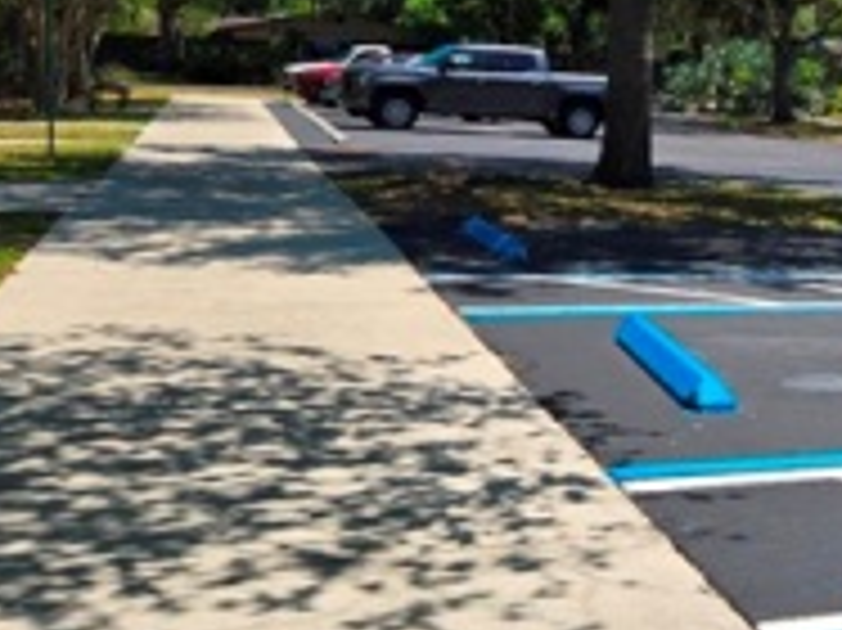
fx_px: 1434
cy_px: 153
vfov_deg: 24.5
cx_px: 973
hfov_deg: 28.9
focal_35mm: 59
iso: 25
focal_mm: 5.4
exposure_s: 1/1765
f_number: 1.8
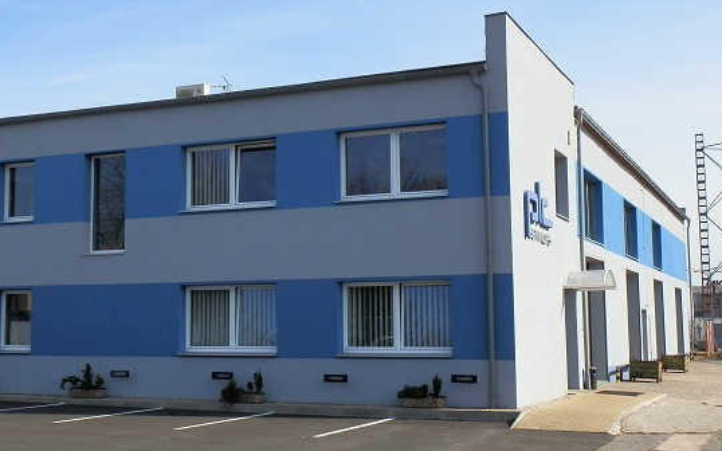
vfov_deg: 25.3
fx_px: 1003
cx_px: 264
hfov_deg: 39.3
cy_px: 209
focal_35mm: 51
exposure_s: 1/100
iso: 64
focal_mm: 6.78
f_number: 10.1
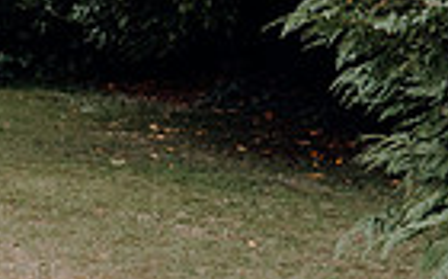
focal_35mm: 110
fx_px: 1341
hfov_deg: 16.4
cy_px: 75
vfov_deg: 11.8
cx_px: -317
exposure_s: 1/160
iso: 3200
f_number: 3.5
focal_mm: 26
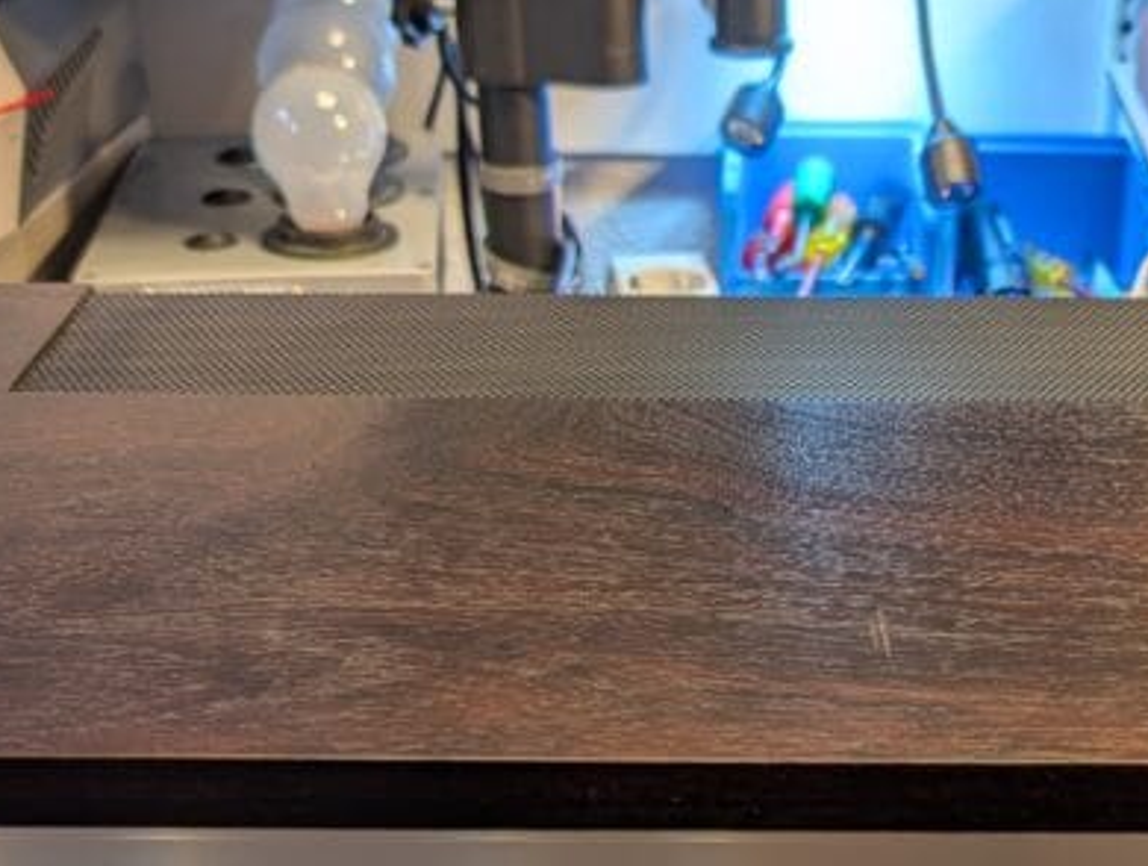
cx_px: 762
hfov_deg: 30.5
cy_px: 803
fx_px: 2093
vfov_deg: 22.7
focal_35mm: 63
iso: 25
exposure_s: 1/33.3
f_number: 1.68
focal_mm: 6.9
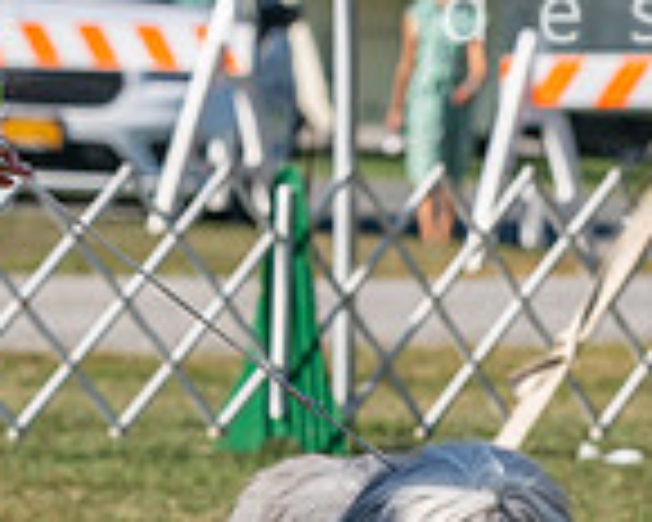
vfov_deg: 3.2
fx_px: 9378
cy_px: 176
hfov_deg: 4.0
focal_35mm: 486
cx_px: 272
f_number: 4.5
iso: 125
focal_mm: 111
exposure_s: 1/1250
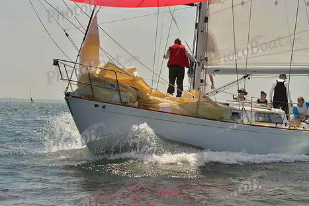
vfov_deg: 15.7
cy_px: 92
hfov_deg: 23.4
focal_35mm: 87
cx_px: 174
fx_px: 746
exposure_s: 1/1250
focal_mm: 70
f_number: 8
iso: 200
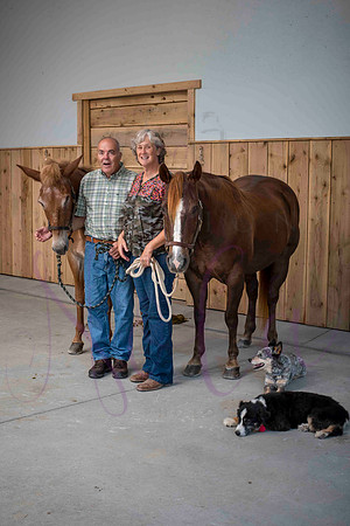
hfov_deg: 27.0
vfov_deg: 39.6
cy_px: 263
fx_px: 729
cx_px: 175
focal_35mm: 50
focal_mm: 50
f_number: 9
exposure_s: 1/160
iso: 400
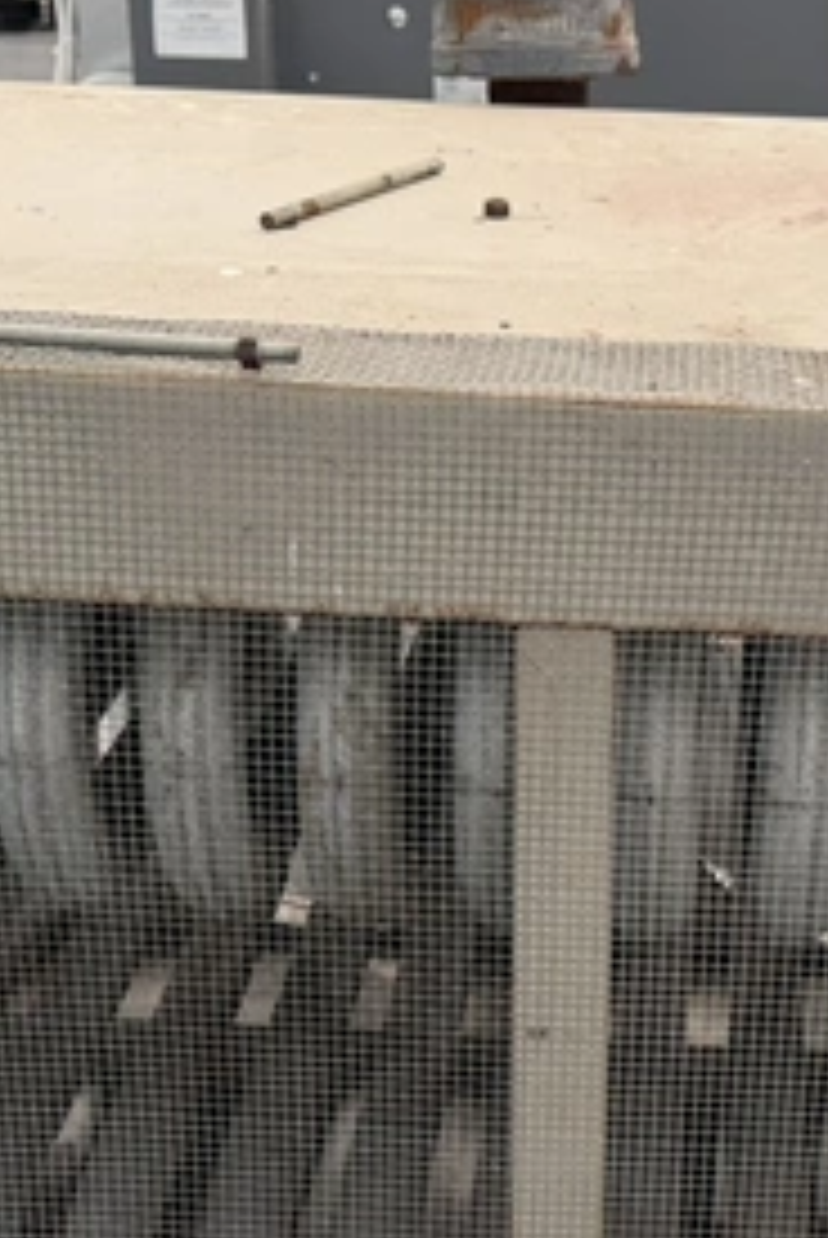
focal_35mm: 68
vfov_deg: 29.2
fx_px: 2340
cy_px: 930
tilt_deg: -27.4
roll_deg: -1.4
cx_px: 666
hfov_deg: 19.8
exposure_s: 1/1585
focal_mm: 6.76
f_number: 1.78
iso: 80
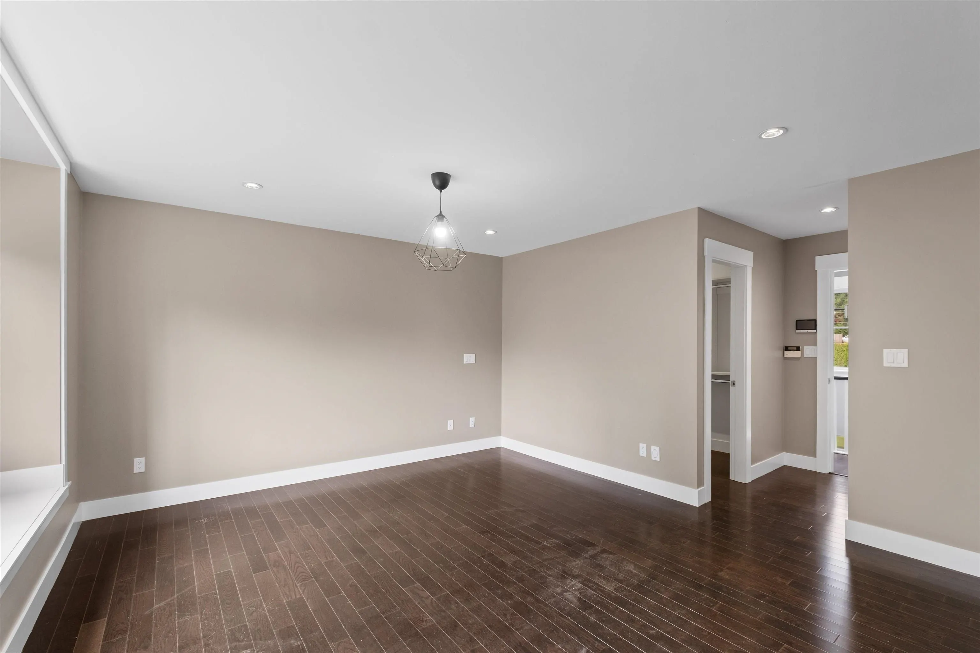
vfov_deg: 77.3
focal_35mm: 15
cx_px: 490
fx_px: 408
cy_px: 326
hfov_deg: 100.4
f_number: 7.1
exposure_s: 1/13
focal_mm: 10
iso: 500
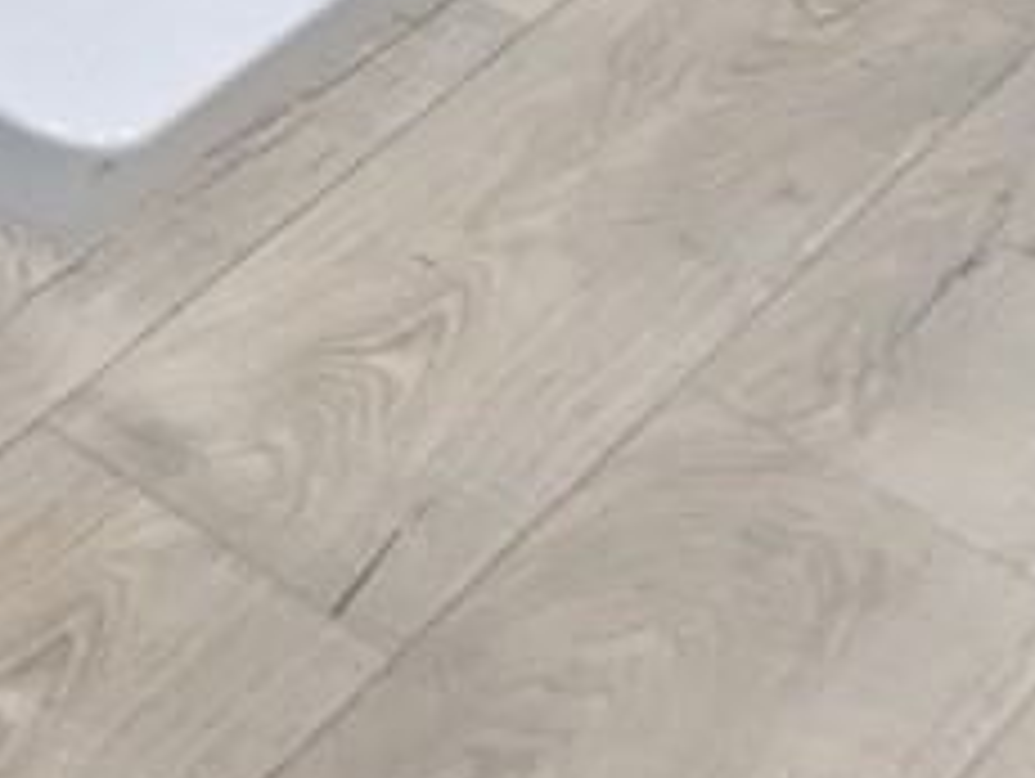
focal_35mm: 97
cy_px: -544
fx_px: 2903
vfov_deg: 13.9
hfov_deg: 13.0
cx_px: -1690
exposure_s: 1/83.7
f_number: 2.2
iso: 162
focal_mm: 2.35
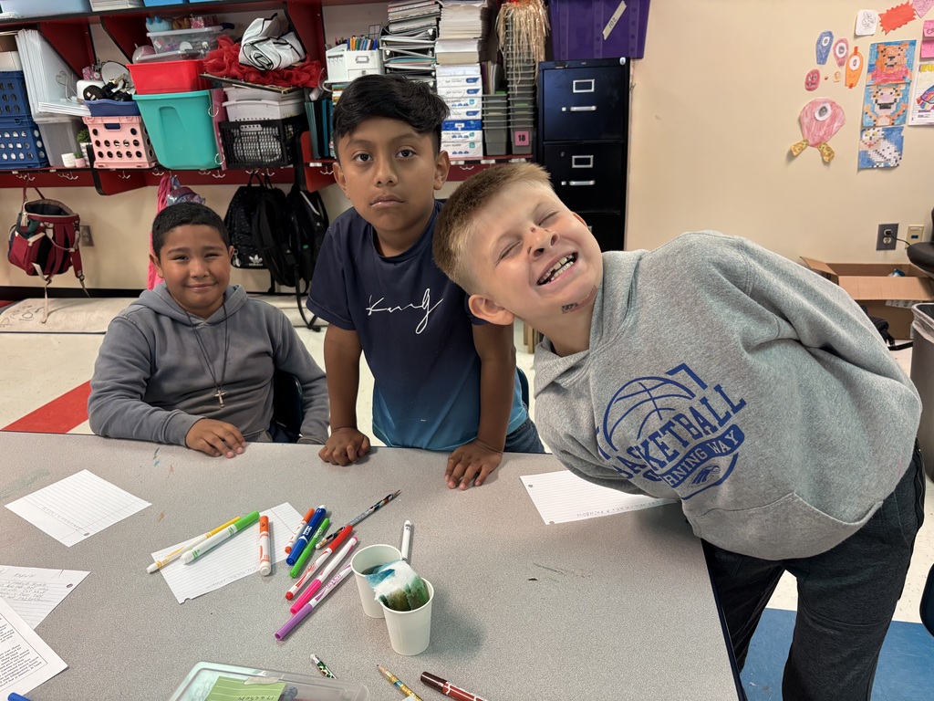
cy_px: 350
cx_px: 467
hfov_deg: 67.3
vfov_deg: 53.1
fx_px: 702
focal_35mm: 26
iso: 200
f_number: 1.6
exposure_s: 1/60
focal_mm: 5.96
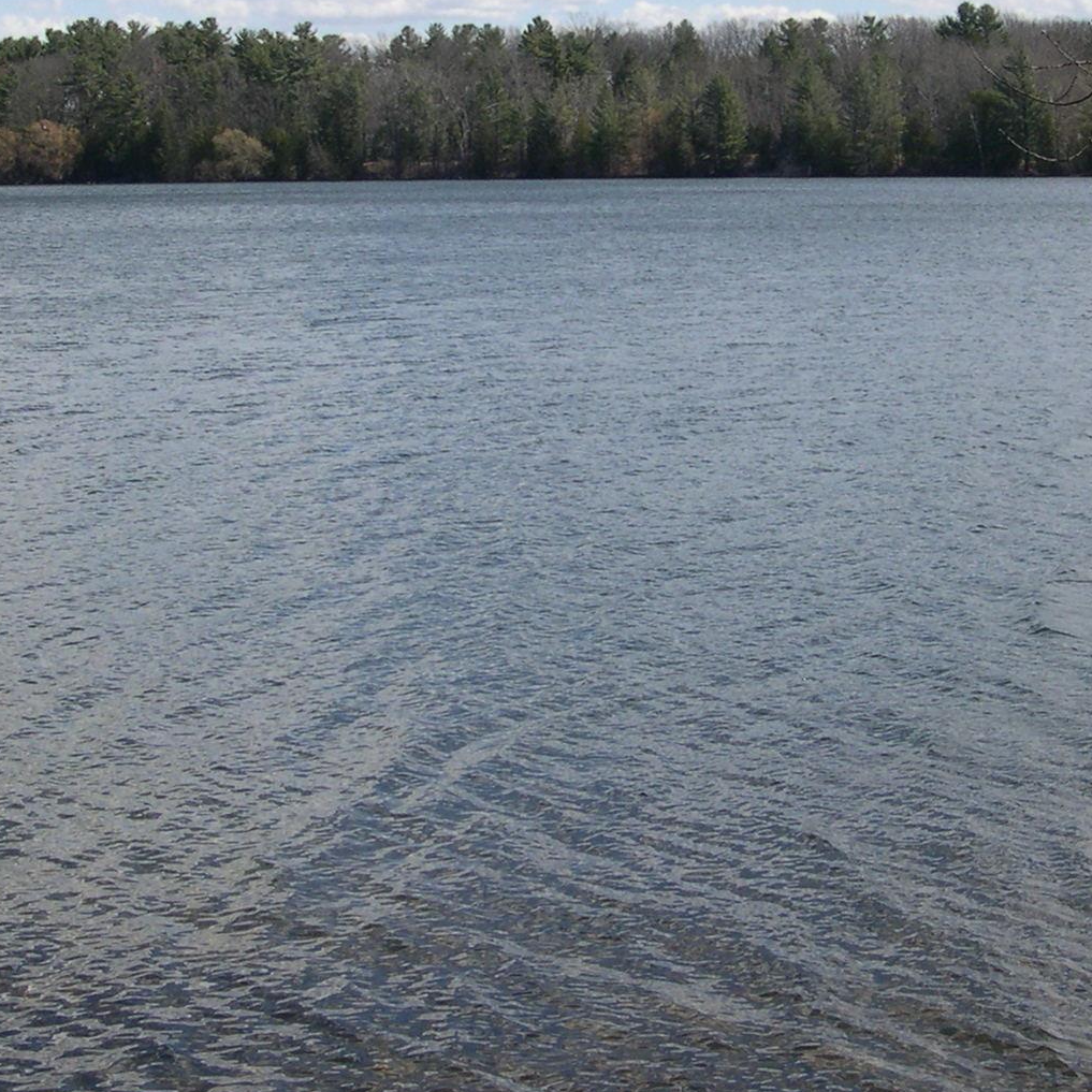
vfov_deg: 23.0
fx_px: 2677
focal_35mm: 75
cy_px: 405
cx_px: 562
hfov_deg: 23.1
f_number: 7.6
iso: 100
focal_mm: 8
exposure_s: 1/240
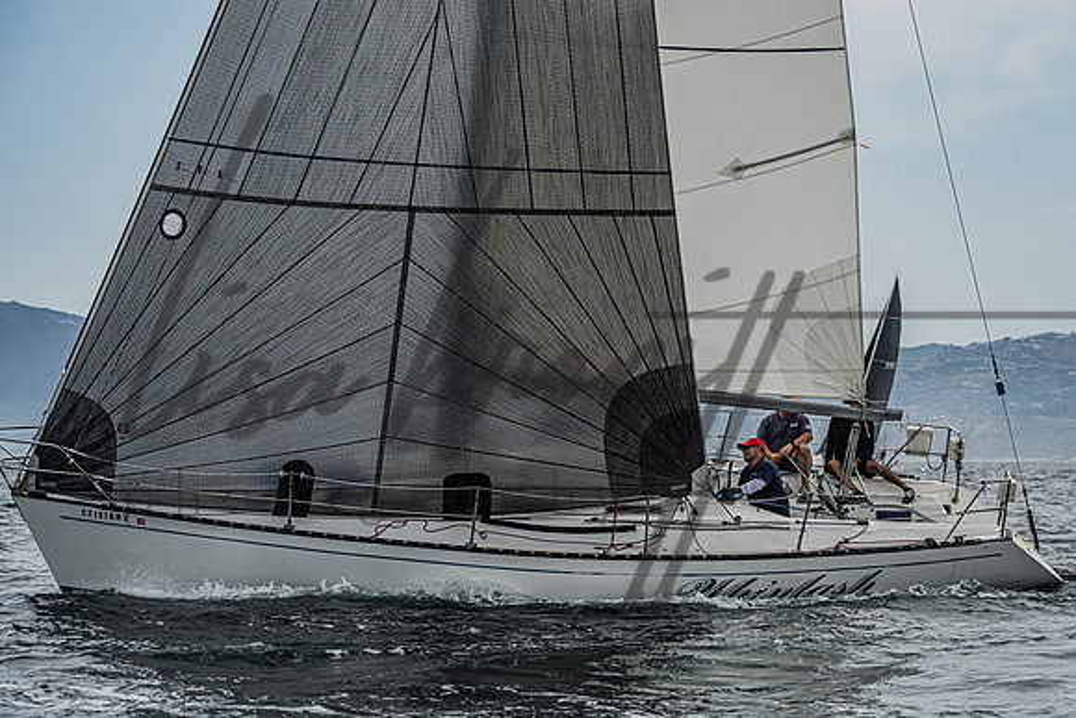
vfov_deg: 10.7
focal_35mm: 128
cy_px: 330
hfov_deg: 16.0
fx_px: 3819
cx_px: 637
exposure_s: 1/3200
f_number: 6.3
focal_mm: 105
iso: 400
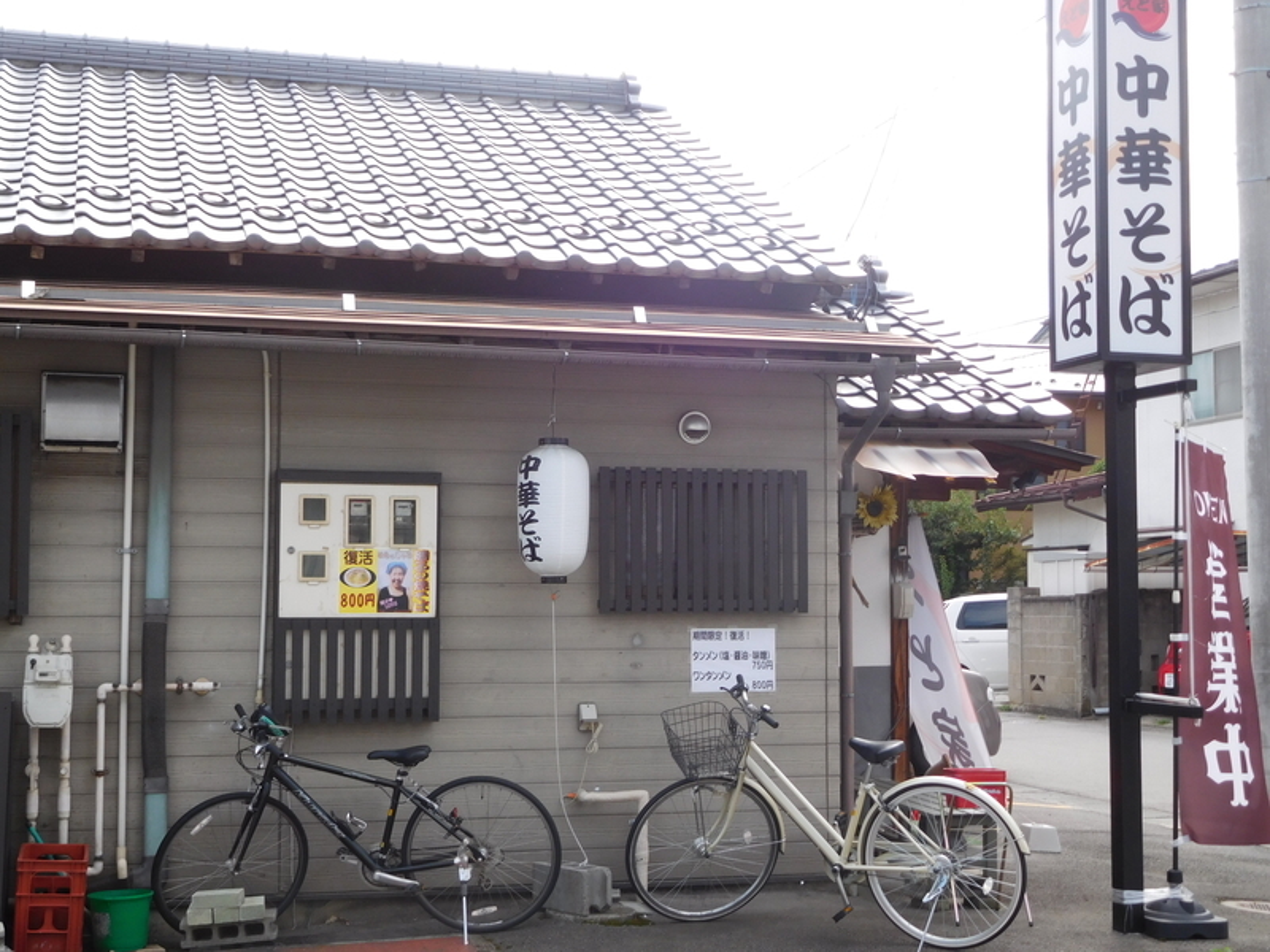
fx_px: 1834
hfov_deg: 38.2
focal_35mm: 50
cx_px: 635
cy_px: 476
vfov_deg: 29.1
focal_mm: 8.9
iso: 125
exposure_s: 1/250
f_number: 4.1
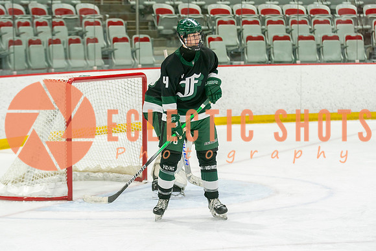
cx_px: 185
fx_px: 1536
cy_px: 114
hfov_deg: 14.0
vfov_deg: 9.3
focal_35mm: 147
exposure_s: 1/640
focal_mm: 102
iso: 800
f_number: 3.2
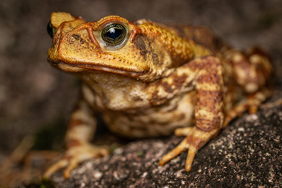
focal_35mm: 115
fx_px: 905
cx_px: 148
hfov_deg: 17.7
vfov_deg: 11.9
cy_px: 102
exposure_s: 1/200
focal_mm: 105
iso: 100
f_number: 8
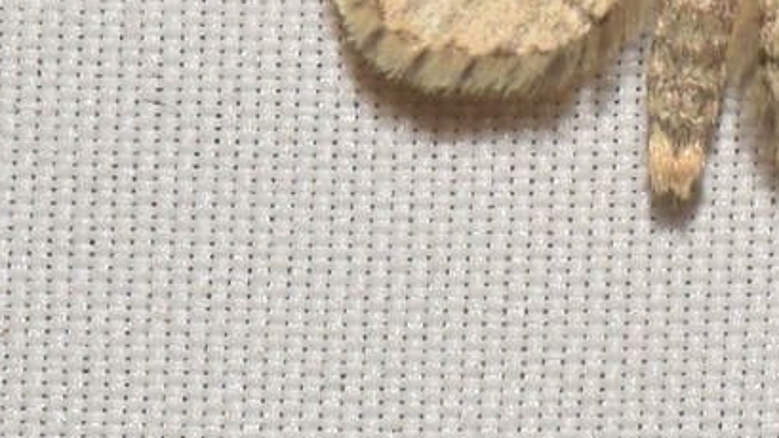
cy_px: -36
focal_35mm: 516
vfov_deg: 2.4
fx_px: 10658
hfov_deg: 4.2
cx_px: 712
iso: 100
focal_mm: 140
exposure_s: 1/60
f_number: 13
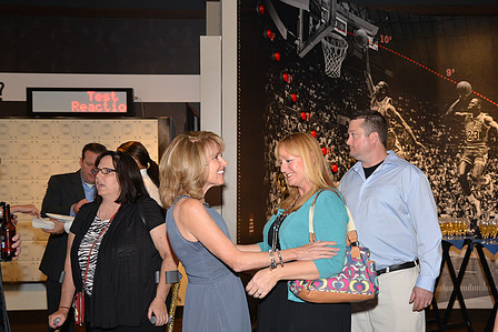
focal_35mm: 44
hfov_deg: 44.3
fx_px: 609
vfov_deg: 30.4
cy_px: 203
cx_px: 296
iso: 1250
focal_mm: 34
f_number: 4.5
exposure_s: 1/60
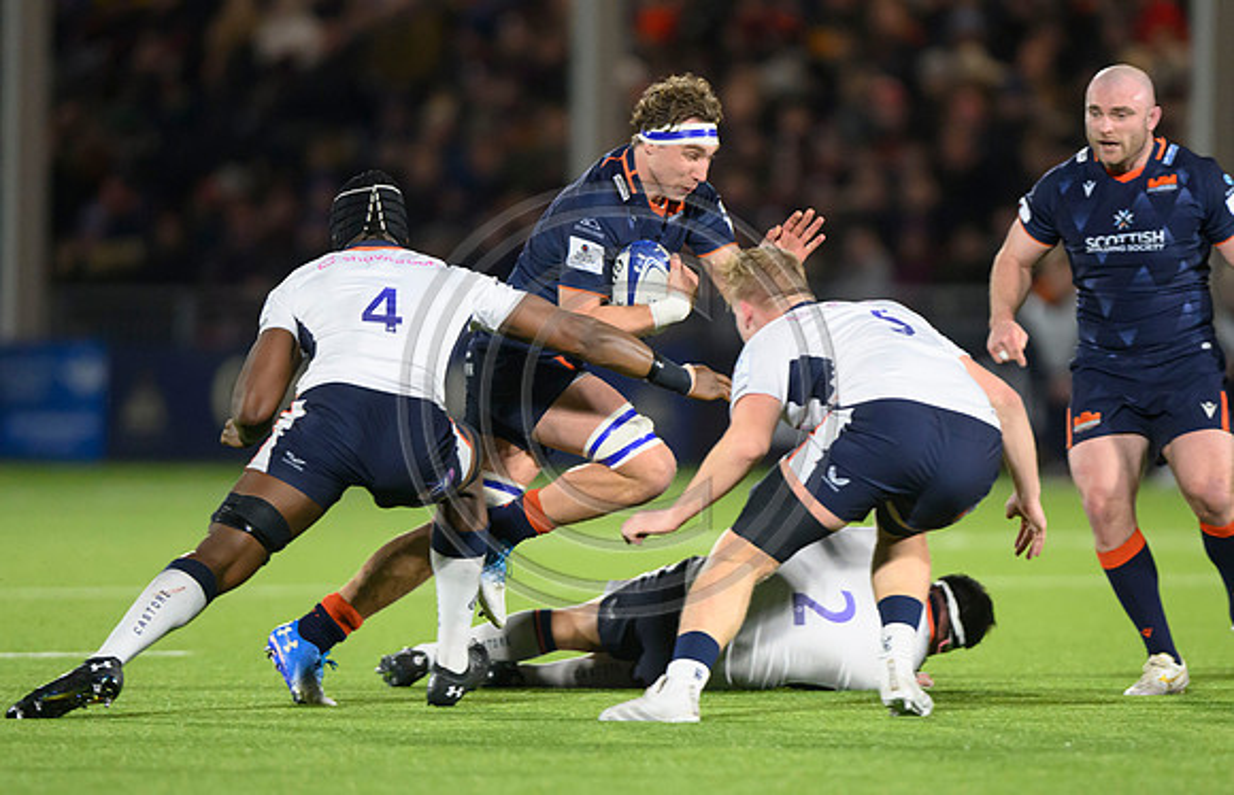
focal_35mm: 621
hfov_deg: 3.4
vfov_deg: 2.2
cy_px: 502
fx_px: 21076
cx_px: 704
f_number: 3.2
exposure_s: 1/1000
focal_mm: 400
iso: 4000
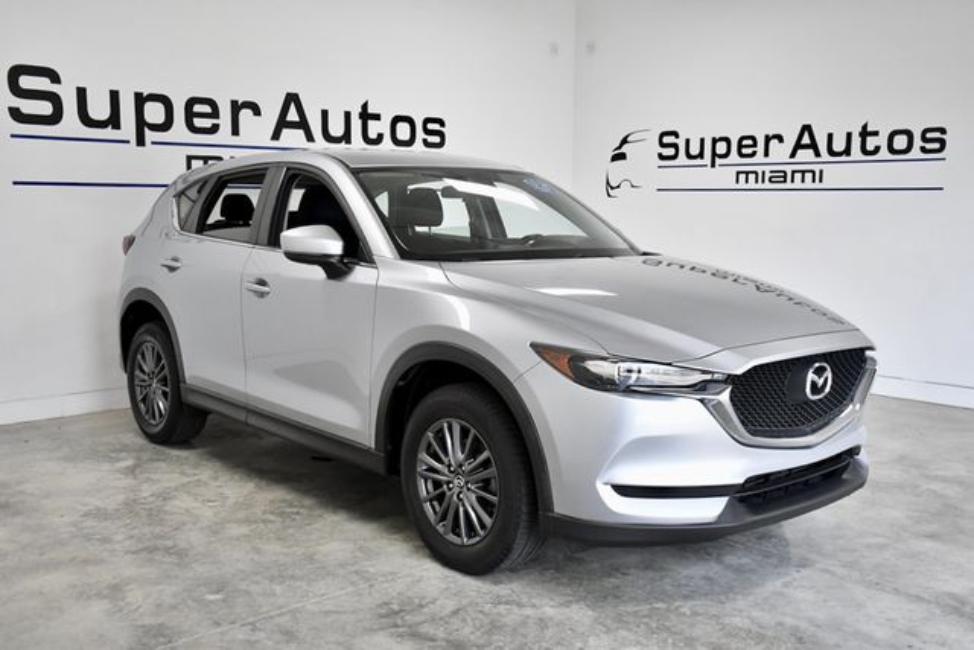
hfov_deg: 53.1
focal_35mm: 36
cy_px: 325
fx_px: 974
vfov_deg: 36.9
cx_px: 487
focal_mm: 24
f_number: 4.5
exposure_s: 1/1250
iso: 2500
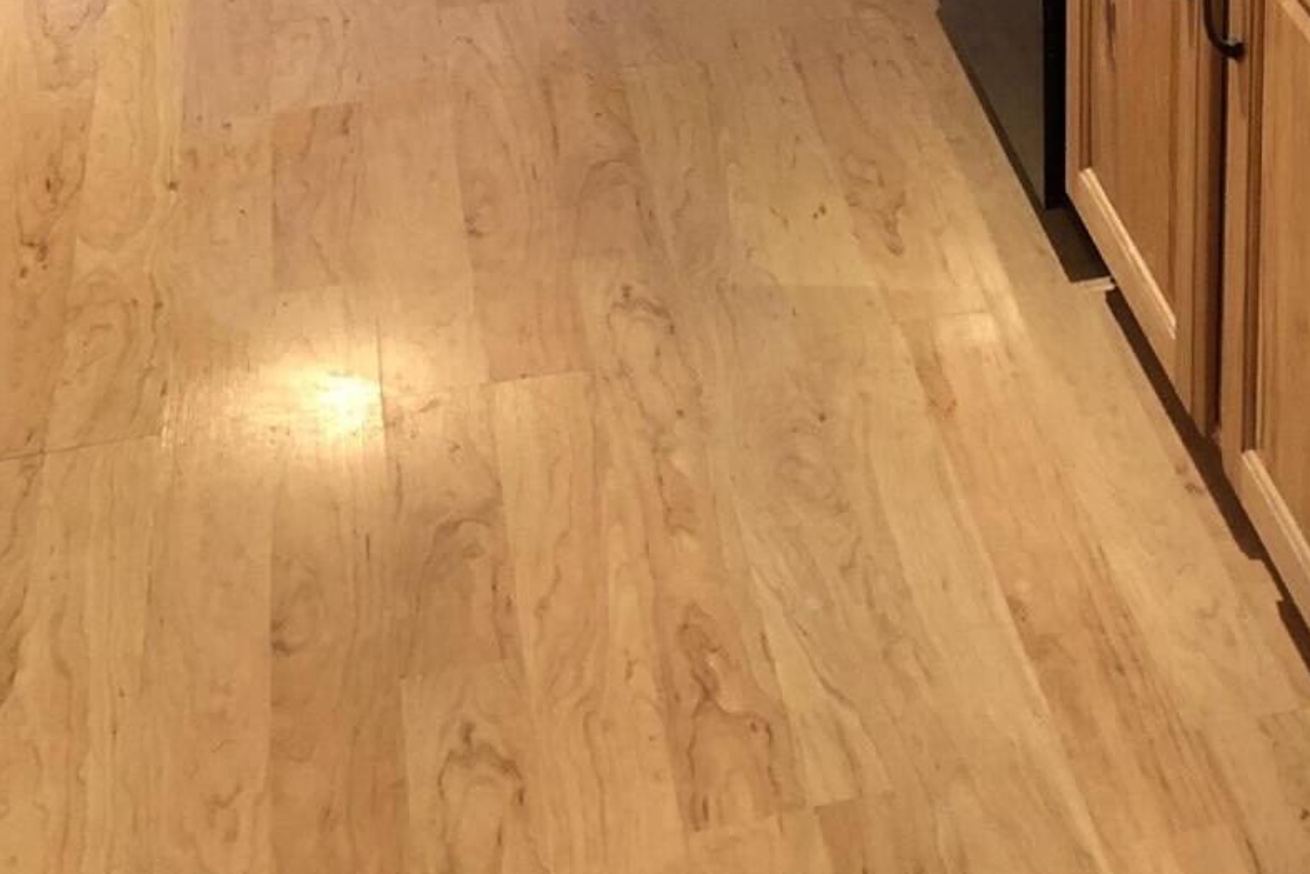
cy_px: -499
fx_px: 2693
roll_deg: -0.6
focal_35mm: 74
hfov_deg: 26.7
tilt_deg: -15.4
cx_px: 1085
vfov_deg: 16.5
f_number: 1.8
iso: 80
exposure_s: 1/15
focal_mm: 3.99
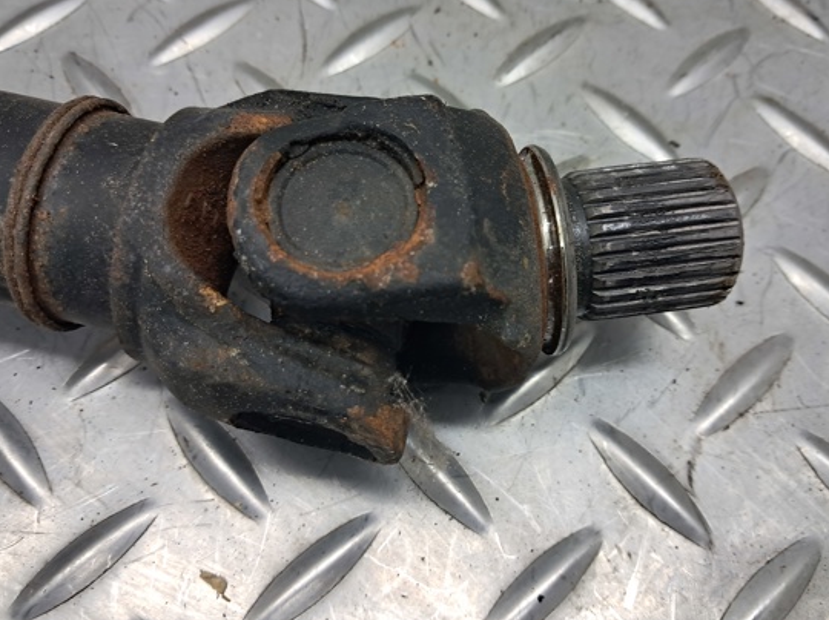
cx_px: 439
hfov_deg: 56.8
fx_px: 766
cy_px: 274
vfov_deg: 44.0
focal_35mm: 32
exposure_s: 1/50
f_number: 1.8
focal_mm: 4
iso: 125
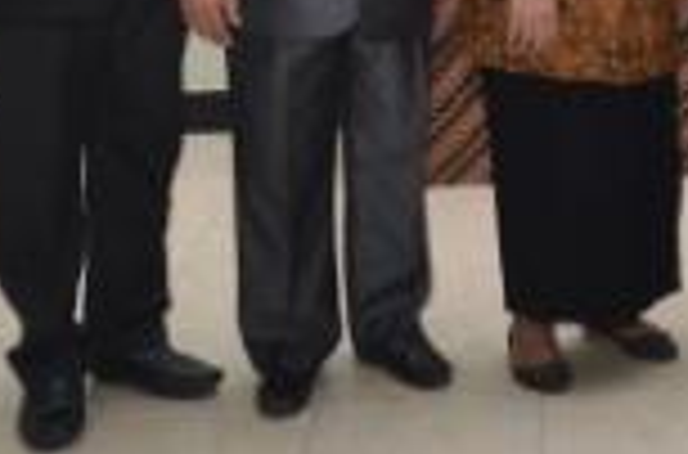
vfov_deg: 14.8
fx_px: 1677
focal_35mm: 88
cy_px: -124
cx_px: 791
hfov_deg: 21.7
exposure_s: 1/60
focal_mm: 20
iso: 1250
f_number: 8
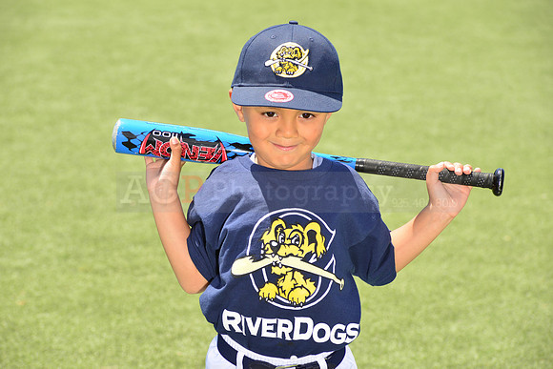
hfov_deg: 12.8
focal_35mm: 160
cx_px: 276
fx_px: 2458
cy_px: 184
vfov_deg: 8.6
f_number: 11
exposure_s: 1/250
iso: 250
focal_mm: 160
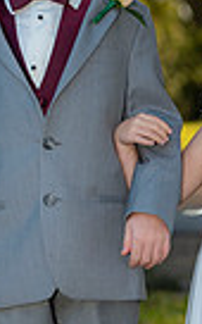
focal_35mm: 287
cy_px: 241
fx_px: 2528
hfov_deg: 4.6
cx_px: 132
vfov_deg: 7.3
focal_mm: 85
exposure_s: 1/250
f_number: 3.5
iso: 200
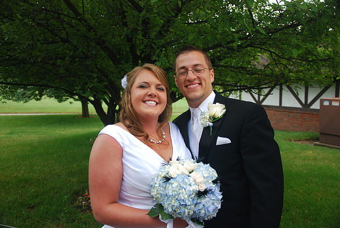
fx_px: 369
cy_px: 114
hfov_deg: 49.5
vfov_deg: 34.3
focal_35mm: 39
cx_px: 170
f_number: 4
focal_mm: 26
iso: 200
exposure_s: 1/60
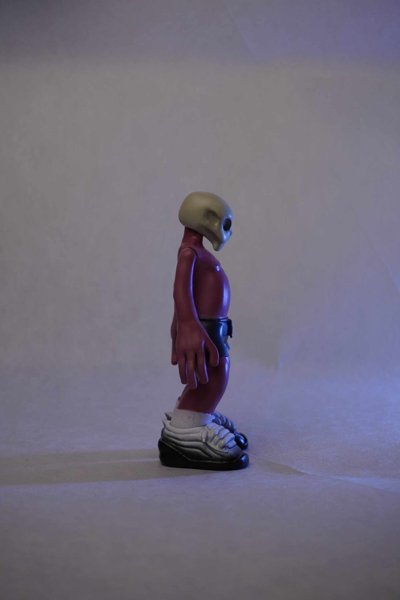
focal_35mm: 75
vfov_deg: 27.0
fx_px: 1250
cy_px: 300
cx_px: 200
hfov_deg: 18.2
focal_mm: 50
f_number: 5.6
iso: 640
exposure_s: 1/60
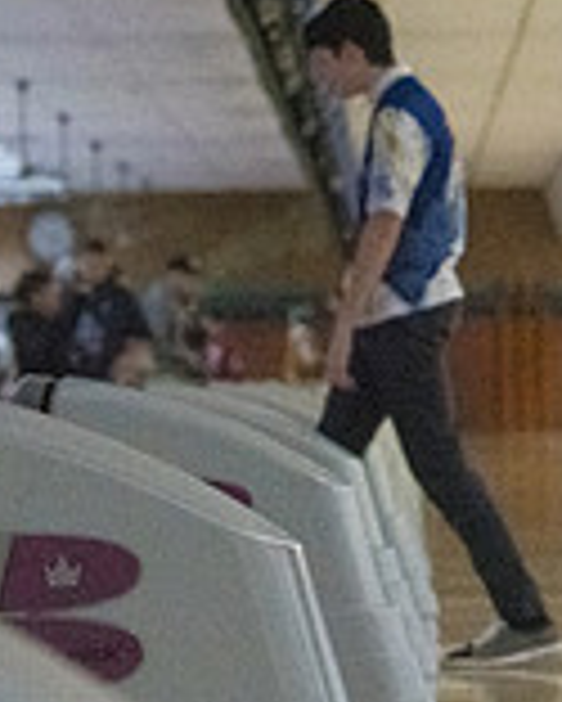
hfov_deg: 5.6
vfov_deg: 7.1
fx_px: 5650
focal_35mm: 272
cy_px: 313
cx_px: 1093
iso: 10000
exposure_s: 1/1000
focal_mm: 78
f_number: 4
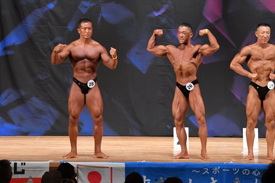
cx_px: 138
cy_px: 92
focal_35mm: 202
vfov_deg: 6.8
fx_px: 1542
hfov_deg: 10.2
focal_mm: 135
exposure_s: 1/400
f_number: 5.6
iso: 7200
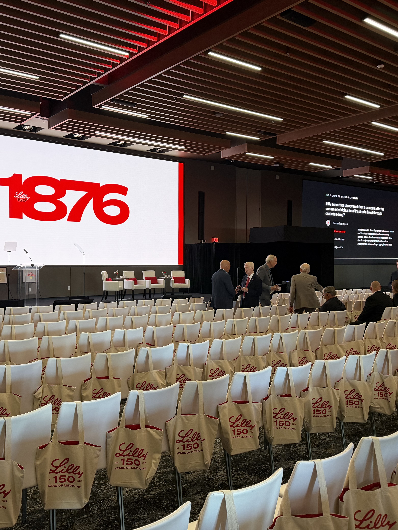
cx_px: 164
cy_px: 260
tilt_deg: -1.0
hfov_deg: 42.8
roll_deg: +0.3
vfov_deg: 55.3
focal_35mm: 33
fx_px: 506
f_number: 1.78
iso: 200
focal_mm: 6.76
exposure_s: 1/60
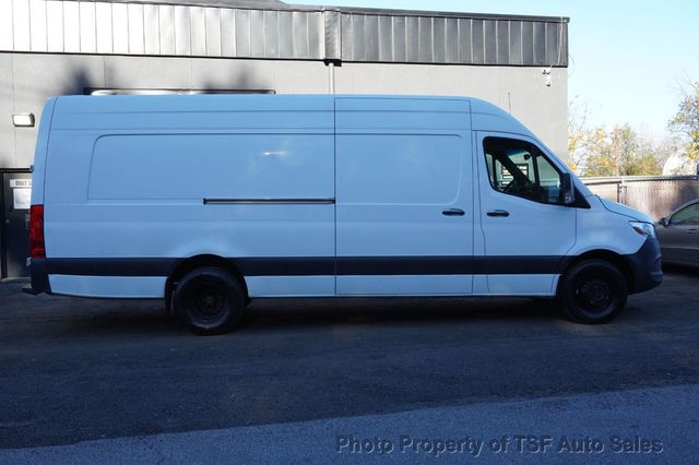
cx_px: 350
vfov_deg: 36.8
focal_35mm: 36
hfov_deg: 53.2
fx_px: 699
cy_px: 232
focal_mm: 24
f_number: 9
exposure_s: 1/250
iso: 500
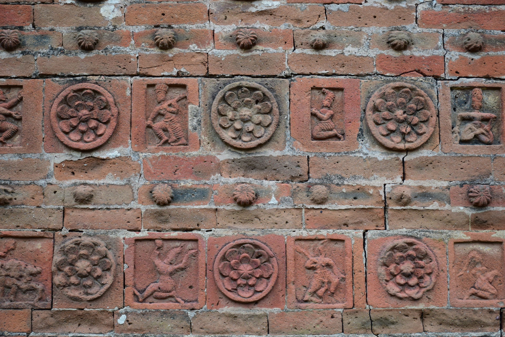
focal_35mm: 75
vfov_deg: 18.2
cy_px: 168
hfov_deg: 27.0
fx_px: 1052
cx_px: 252
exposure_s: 1/30
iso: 640
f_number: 5.6
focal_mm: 50
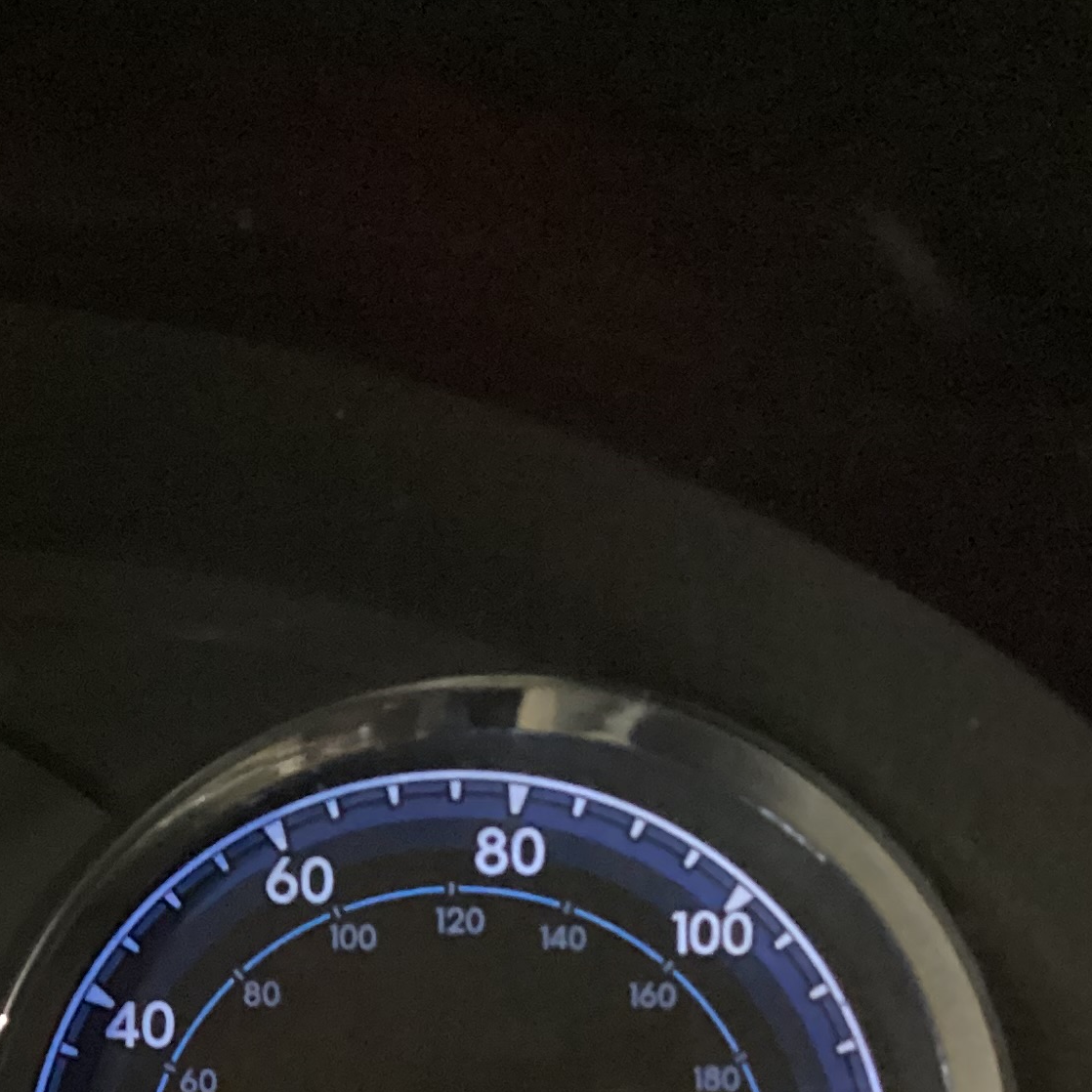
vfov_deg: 20.9
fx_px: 2855
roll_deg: -1.3
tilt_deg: -25.5
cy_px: 1119
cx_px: -248
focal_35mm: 80
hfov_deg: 20.2
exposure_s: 1/15
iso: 800
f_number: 2.4
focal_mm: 3.3
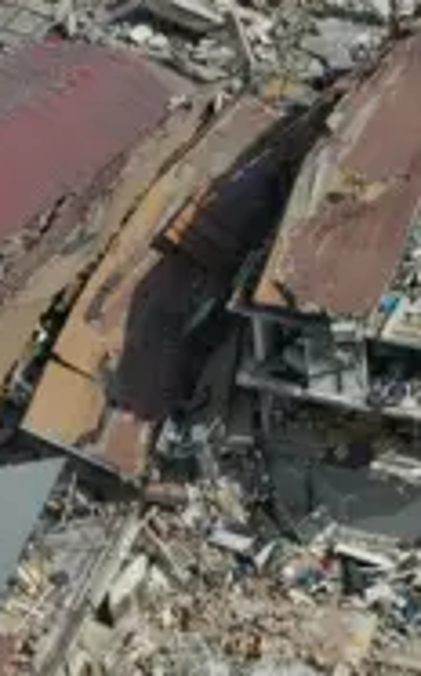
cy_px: 810
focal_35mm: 135
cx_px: 439
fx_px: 2482
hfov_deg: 9.6
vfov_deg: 15.0
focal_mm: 10.26
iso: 100
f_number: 9
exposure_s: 1/320
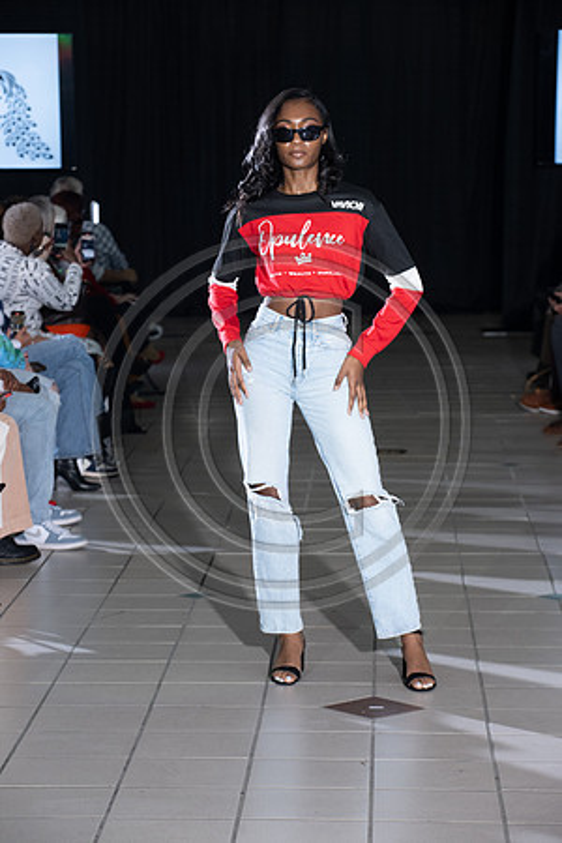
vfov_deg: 17.6
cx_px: 281
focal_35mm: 116
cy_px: 422
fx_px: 2716
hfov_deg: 11.8
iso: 1250
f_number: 6.3
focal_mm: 116
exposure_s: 1/160
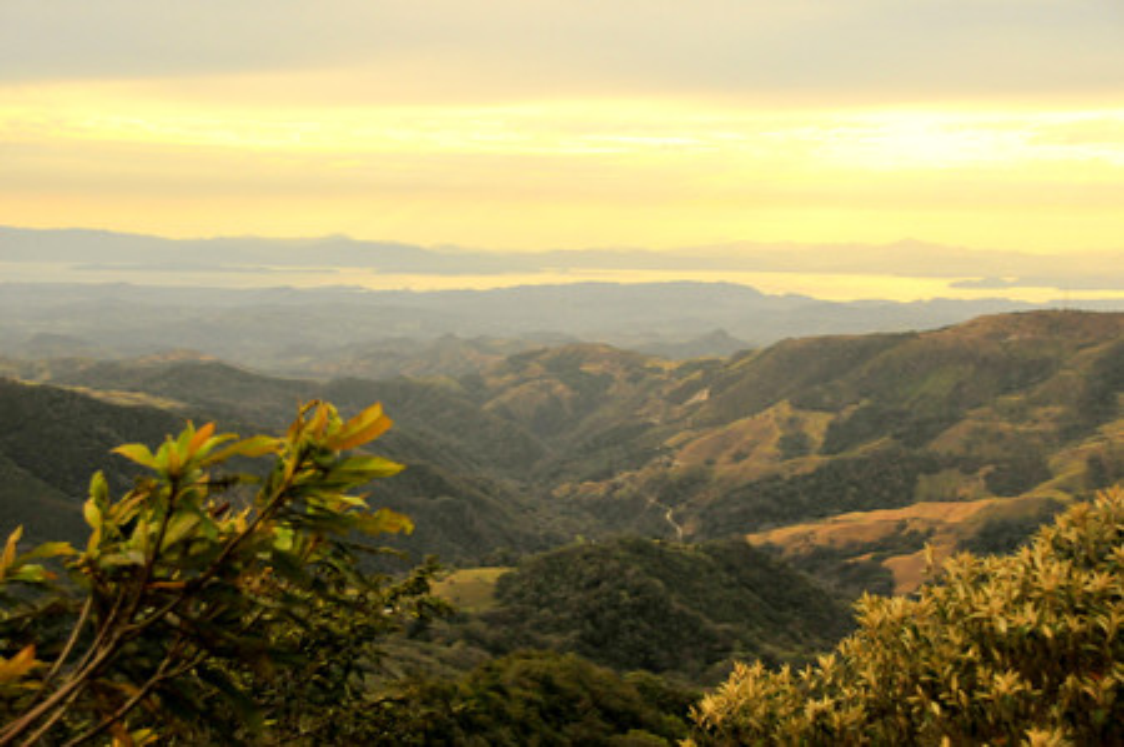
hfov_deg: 37.9
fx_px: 1637
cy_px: 374
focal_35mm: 52
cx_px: 562
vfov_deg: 25.7
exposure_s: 1/1600
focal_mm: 35
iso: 800
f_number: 5
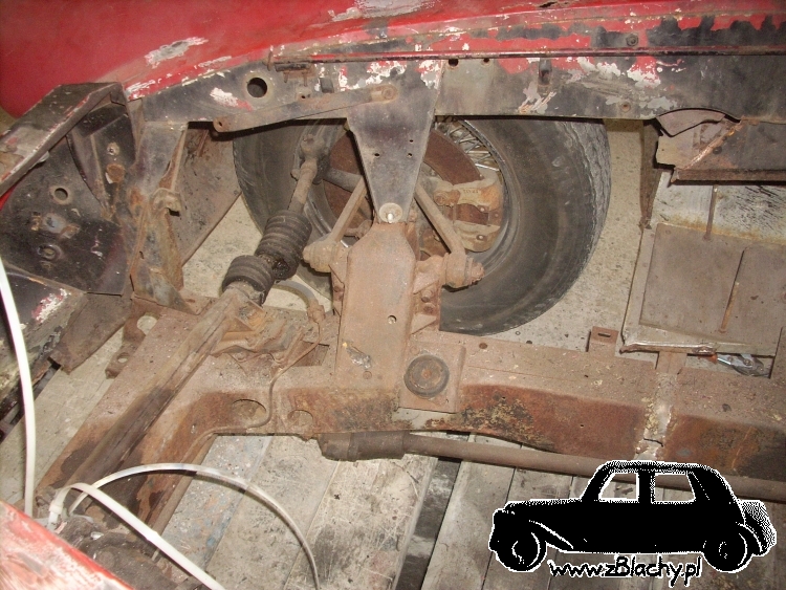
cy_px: 295
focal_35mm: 37
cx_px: 393
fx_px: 840
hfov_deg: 50.1
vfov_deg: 38.7
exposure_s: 1/60
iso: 259
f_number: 2.8
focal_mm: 6.2
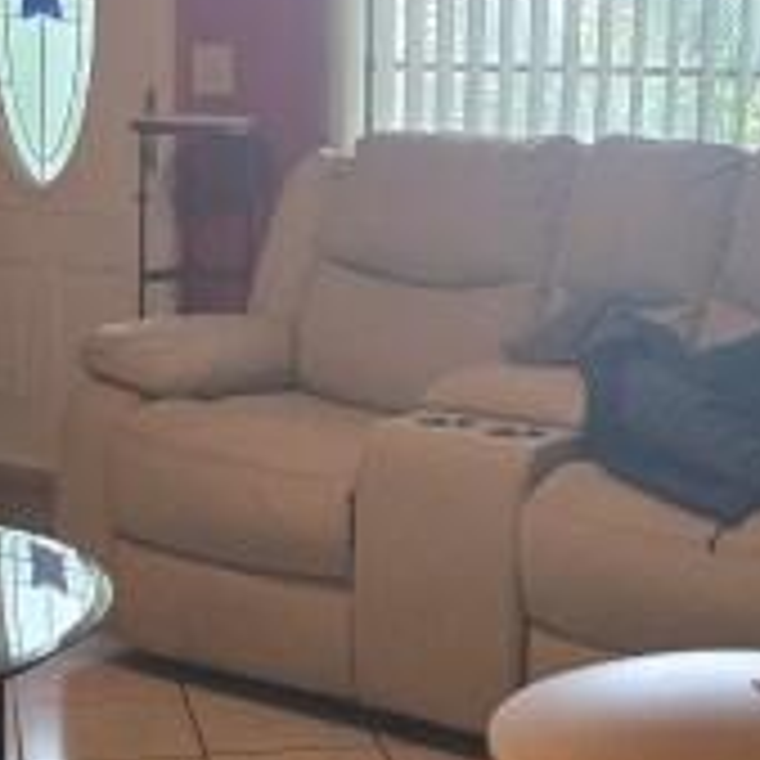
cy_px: 389
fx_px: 2087
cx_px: 346
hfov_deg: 20.6
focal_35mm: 84
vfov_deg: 20.6
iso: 640
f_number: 1.7
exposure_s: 1/120
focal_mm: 6.3
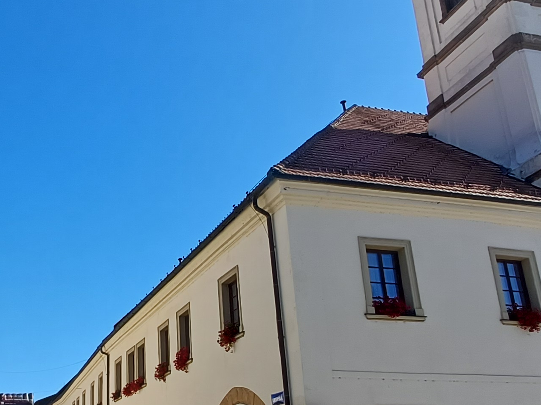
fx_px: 641
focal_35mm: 41
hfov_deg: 43.6
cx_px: 108
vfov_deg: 34.8
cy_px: 265
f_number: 2.2
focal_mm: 1.64
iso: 40
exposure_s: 1/988
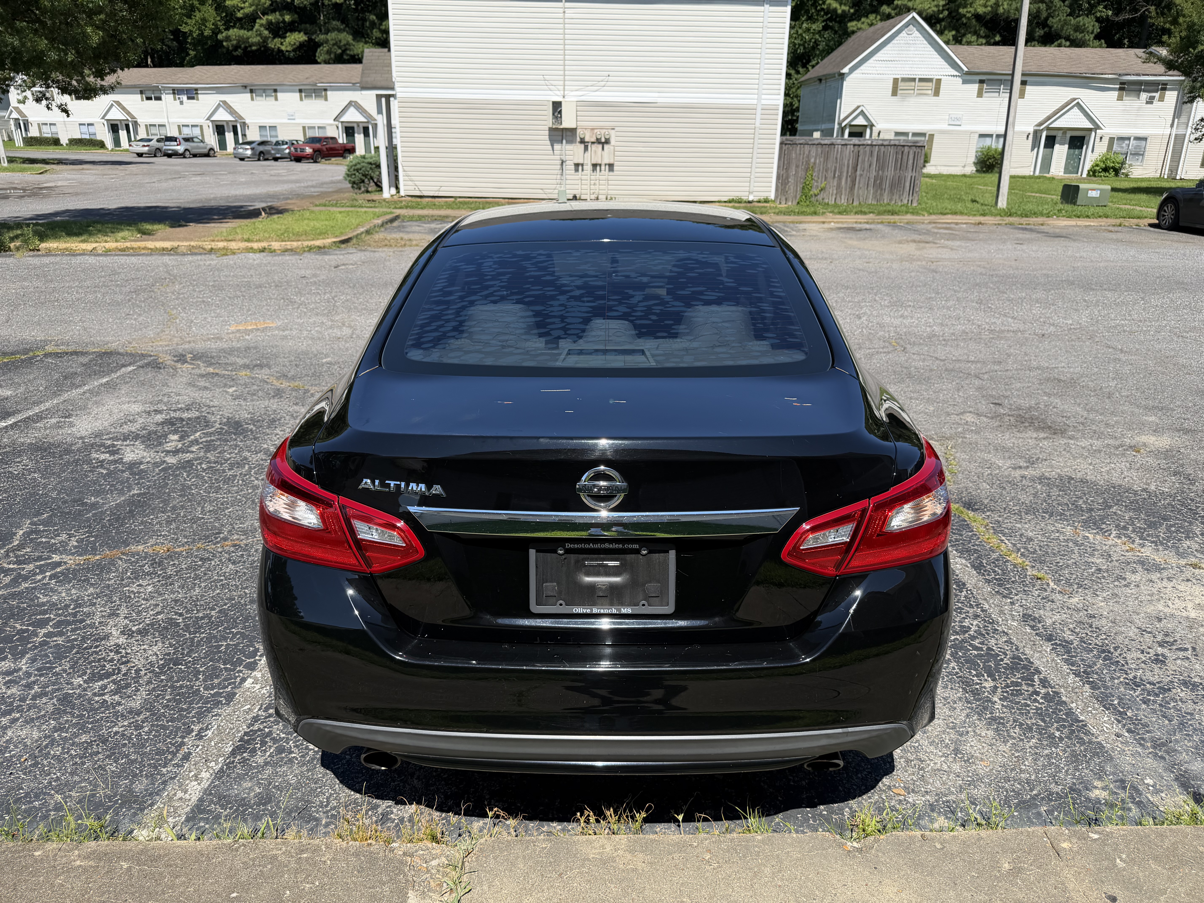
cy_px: 452
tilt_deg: -19.8
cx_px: 602
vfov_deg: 56.8
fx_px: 835
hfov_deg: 71.6
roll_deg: -0.4
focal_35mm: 24
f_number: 1.78
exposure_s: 1/3425
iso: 80
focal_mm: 6.76
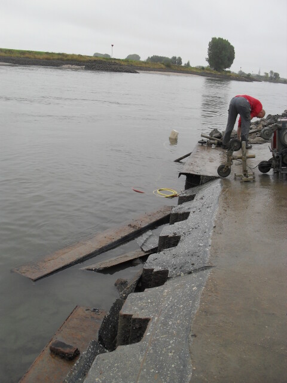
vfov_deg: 52.6
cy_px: 192
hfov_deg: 40.7
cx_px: 144
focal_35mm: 35
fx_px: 387
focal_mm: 6.3
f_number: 3.2
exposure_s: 1/250
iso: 100
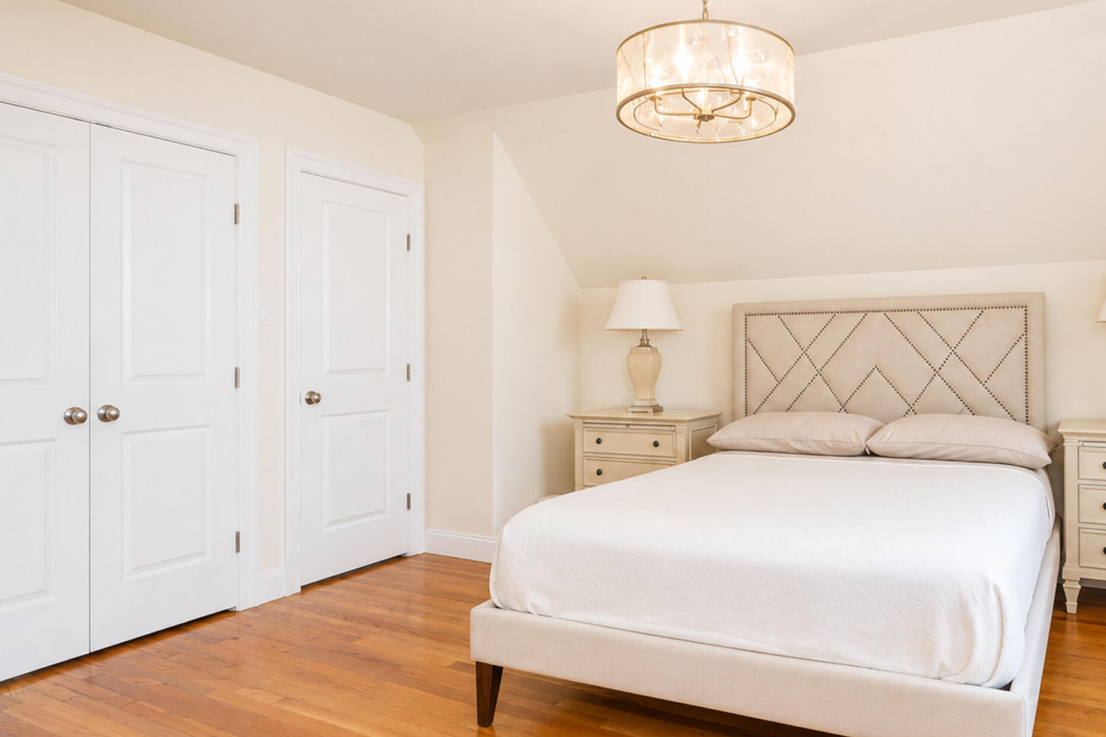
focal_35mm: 23
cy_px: 366
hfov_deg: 74.3
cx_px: 745
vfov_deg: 55.7
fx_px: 697
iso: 64
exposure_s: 1/30
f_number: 4
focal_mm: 16.5
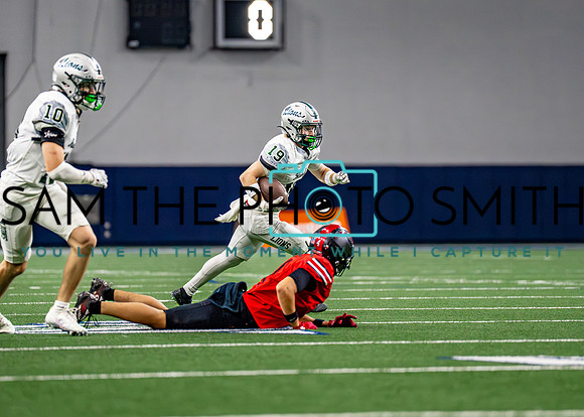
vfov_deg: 4.6
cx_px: 257
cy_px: 209
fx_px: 5200
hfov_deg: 6.4
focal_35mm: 314
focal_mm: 200
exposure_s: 1/2000
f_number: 2.8
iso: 5000
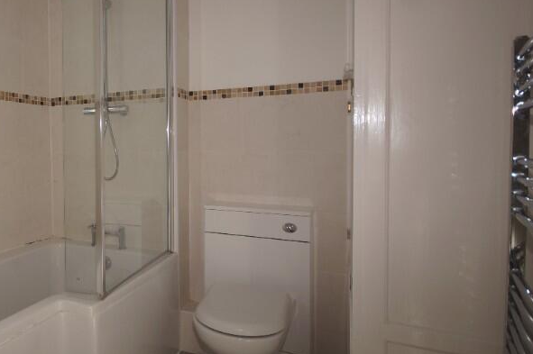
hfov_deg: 63.4
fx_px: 385
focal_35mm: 26
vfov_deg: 49.3
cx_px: 106
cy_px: 152
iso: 100
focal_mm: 10
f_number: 4
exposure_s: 1/400
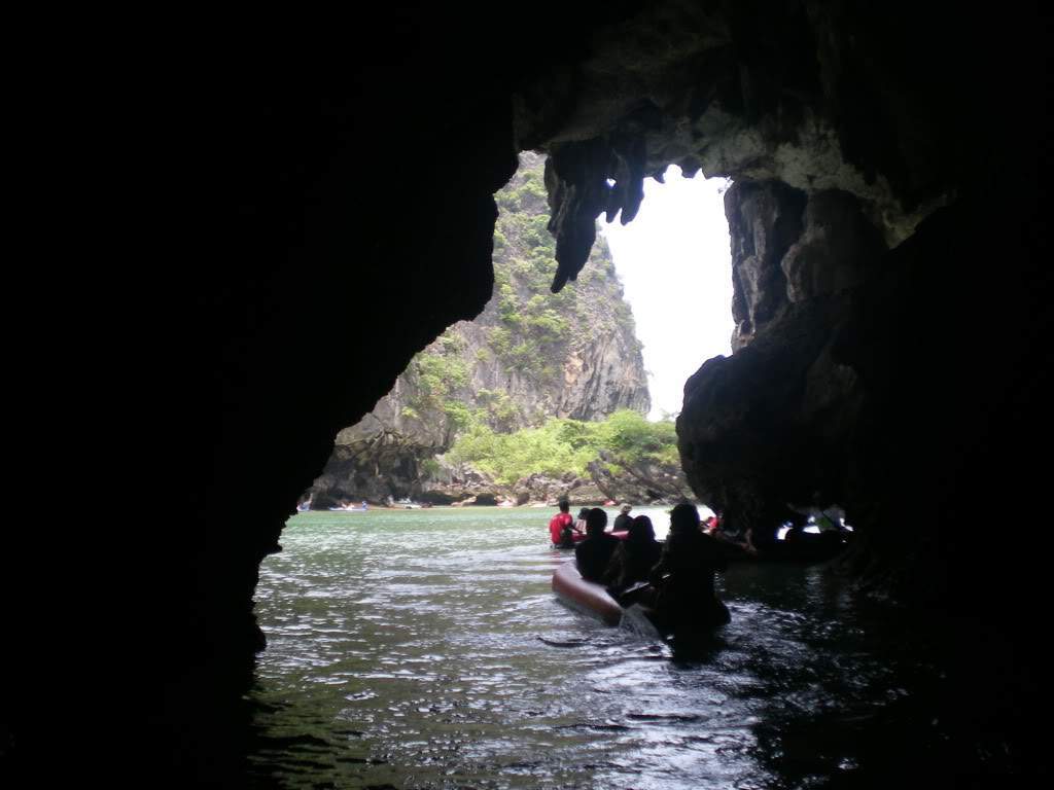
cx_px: 527
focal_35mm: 38
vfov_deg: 37.7
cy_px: 395
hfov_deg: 49.0
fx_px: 1157
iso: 50
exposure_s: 1/135
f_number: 3.1
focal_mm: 6.3
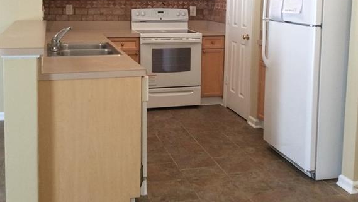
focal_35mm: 47
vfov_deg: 24.9
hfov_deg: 43.7
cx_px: 179
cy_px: 31
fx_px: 446
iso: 64
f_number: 2.4
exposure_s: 1/24
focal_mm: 3.3
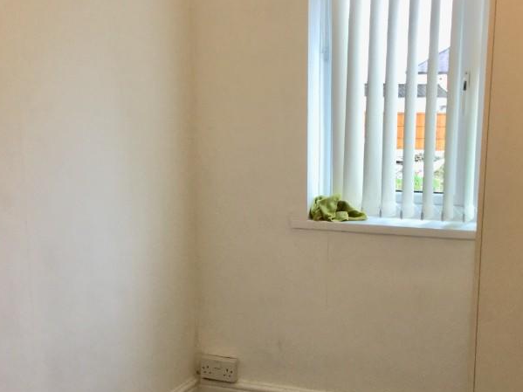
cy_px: 249
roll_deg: -0.1
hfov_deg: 36.2
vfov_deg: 27.4
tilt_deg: -9.7
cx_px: 272
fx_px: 801
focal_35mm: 53
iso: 25
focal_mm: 3.3
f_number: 2.4
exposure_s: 1/33
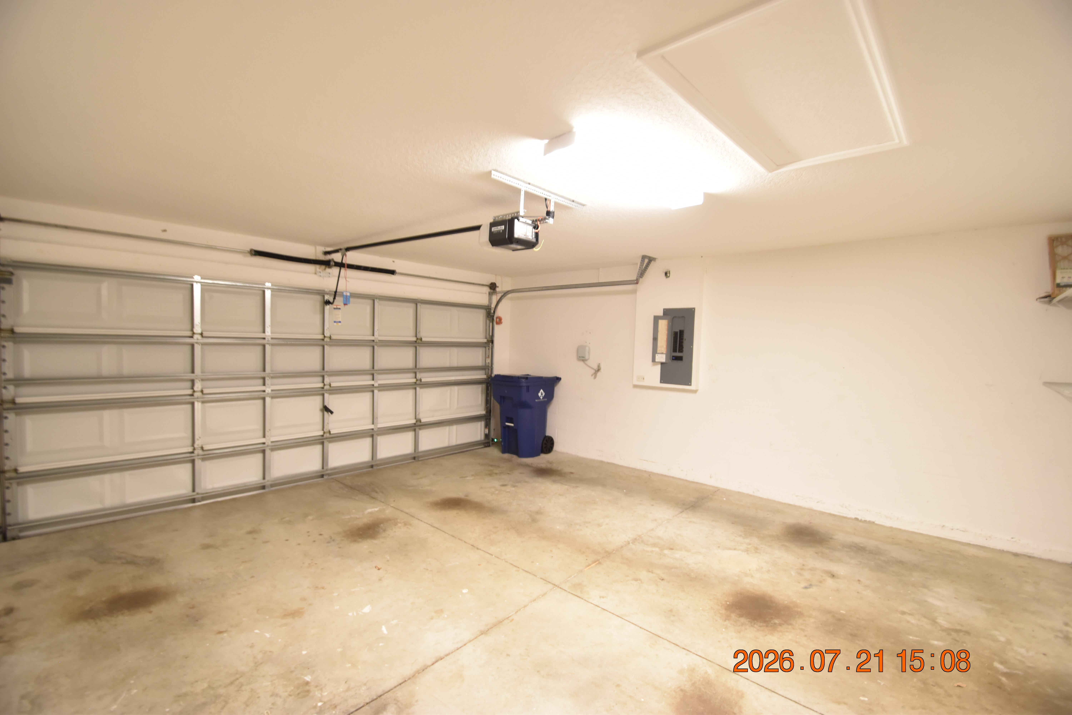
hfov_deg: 100.4
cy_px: 358
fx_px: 447
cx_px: 536
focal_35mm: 15
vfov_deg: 77.3
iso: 800
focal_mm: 10
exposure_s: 1/8
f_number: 3.5
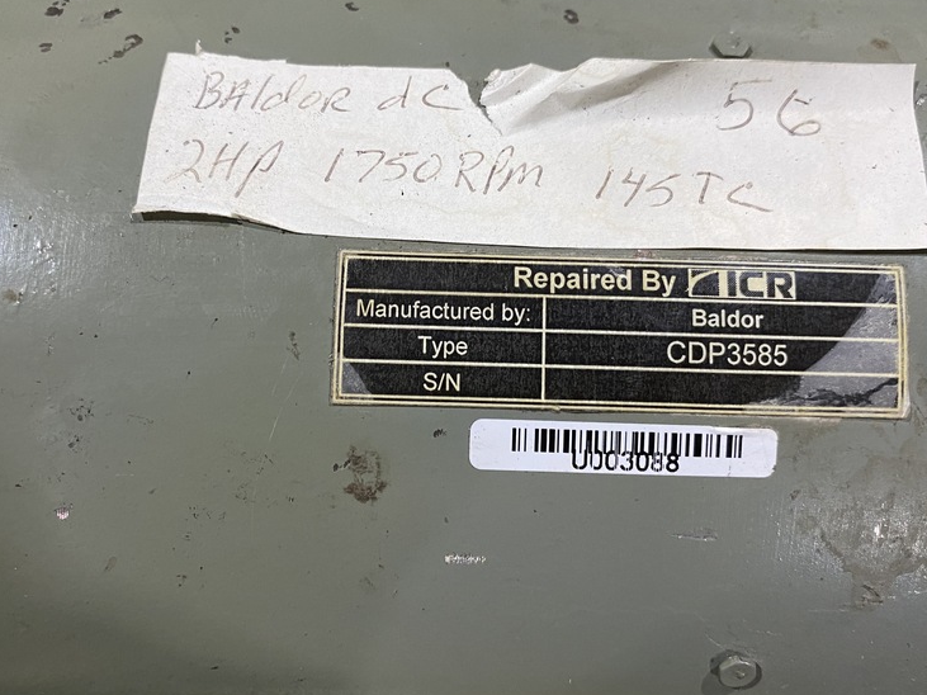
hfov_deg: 56.8
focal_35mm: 32
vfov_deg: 44.0
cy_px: 297
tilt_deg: -86.3
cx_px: 443
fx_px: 857
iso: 160
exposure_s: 1/60
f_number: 1.8
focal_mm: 4.25
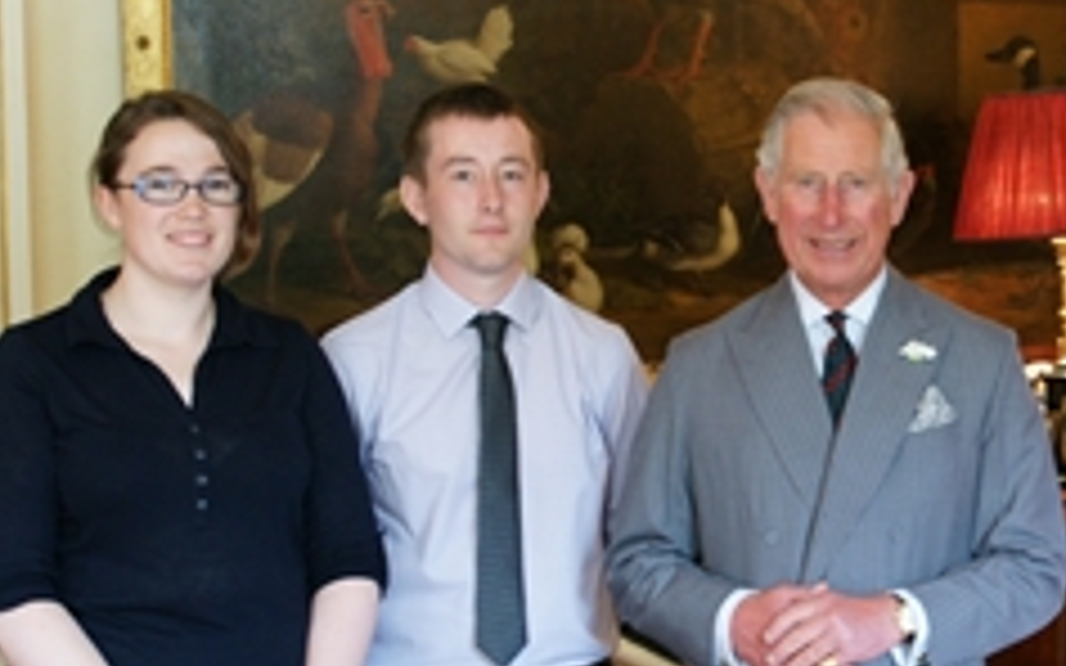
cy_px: 340
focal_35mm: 87
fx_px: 2527
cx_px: 850
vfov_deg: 15.0
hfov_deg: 23.5
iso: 800
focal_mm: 30
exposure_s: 1/10
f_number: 4.5
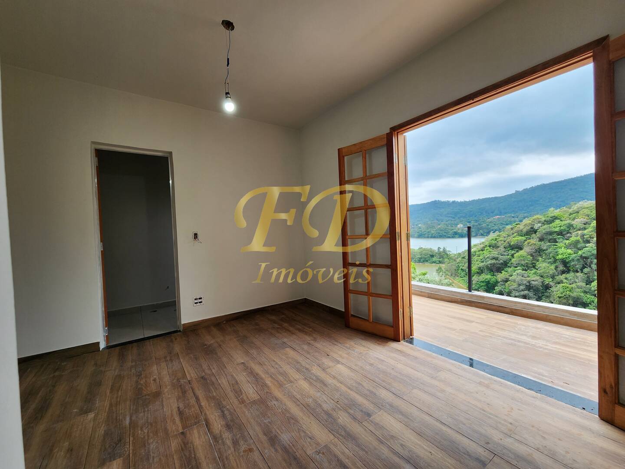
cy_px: 234
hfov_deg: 106.2
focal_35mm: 13
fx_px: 235
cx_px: 312
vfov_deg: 89.9
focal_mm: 2.2
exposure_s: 1/196
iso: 50
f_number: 2.2
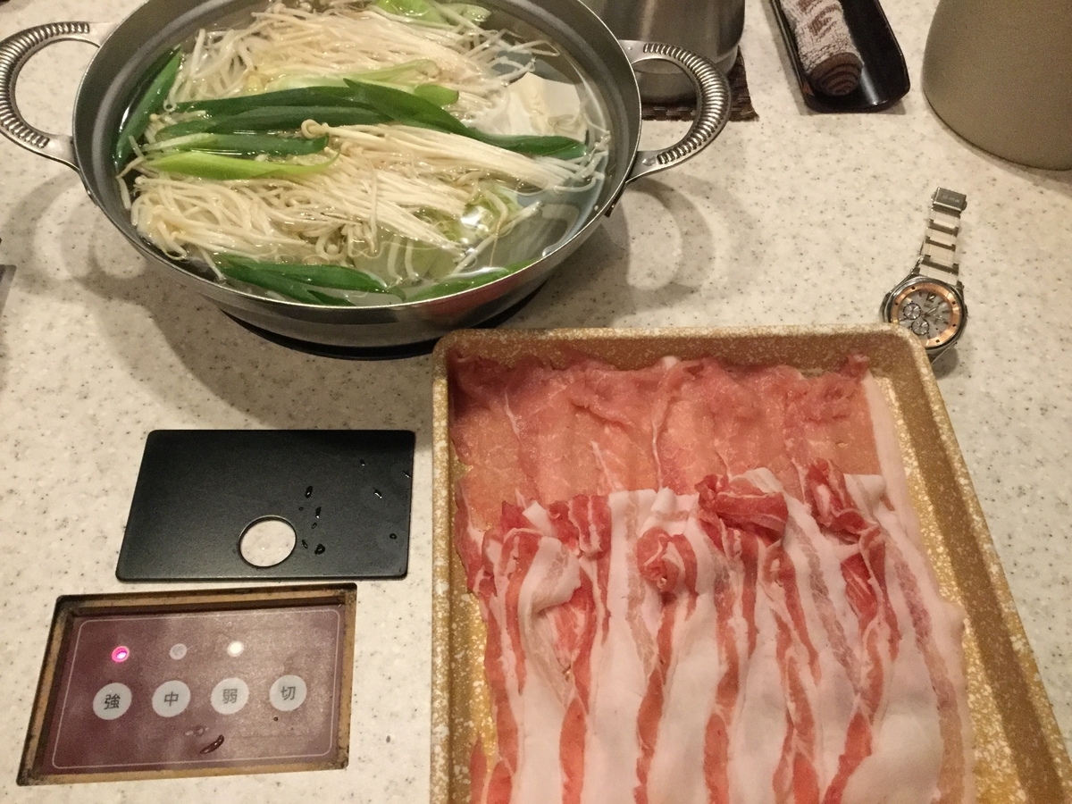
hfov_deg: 58.4
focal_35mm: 31
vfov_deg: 45.4
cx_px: 536
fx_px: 960
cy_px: 402
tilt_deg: -55.9
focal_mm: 3.3
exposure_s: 1/30
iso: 250
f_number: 2.4
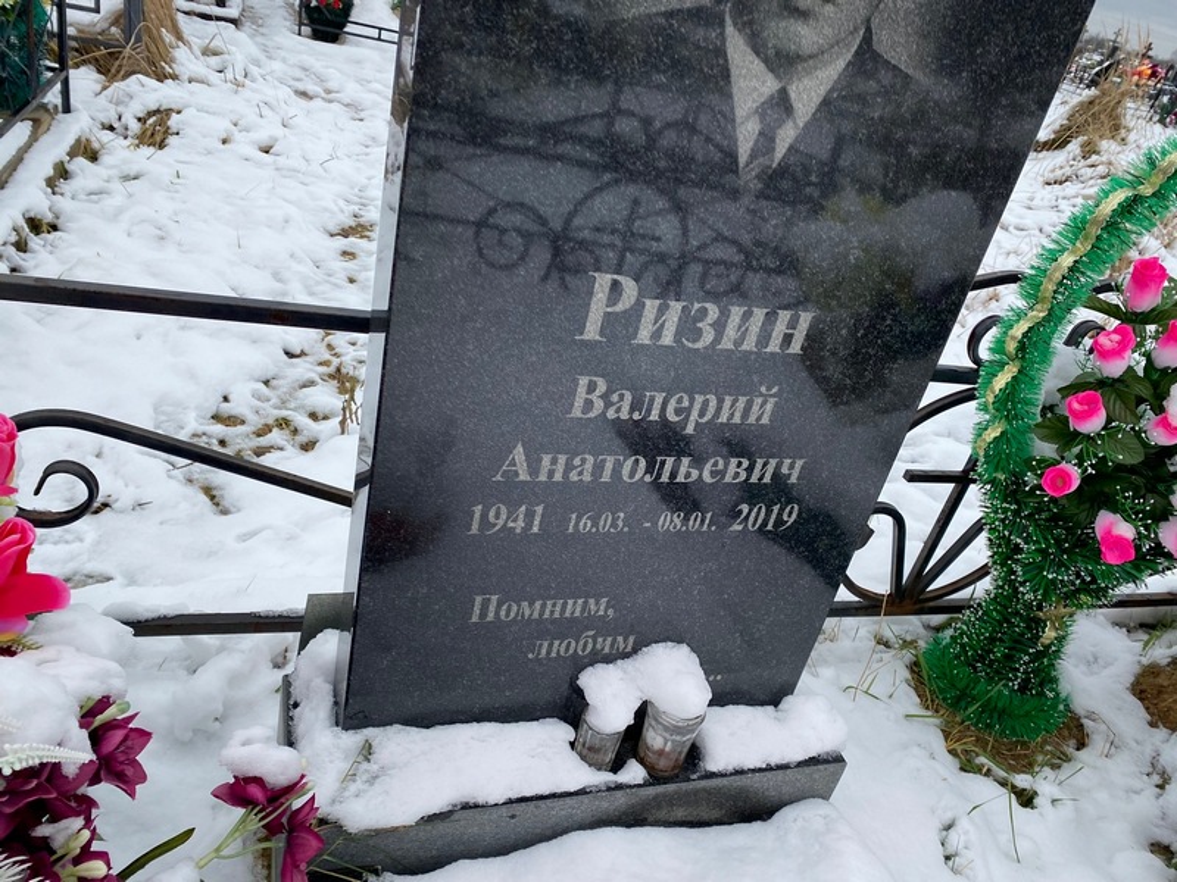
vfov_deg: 53.1
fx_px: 884
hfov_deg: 67.3
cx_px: 588
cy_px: 441
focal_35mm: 26
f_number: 1.8
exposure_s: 1/374
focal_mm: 4.25
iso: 32
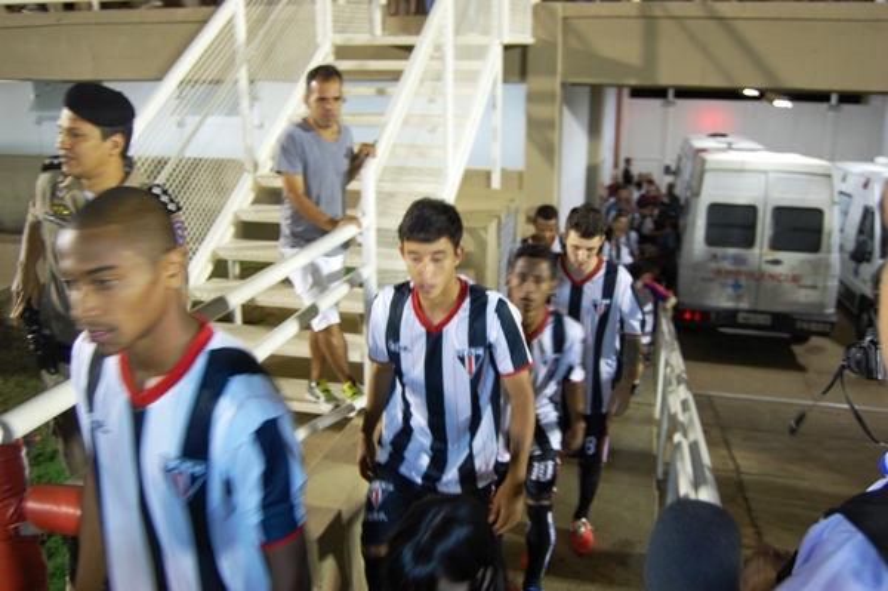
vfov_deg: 39.9
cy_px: 296
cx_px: 444
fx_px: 813
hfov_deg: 57.3
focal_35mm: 33
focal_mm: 22
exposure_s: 1/30
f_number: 3.8
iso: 720
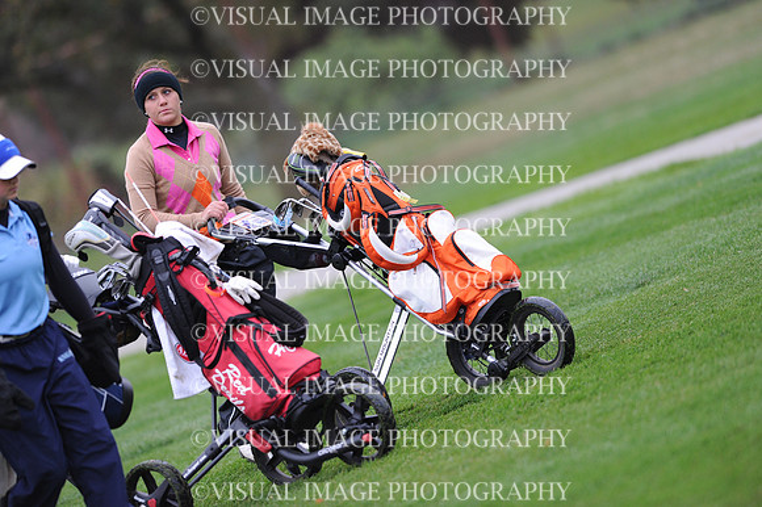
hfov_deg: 5.2
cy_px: 254
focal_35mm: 400
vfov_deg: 3.4
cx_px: 381
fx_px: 8462
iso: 1250
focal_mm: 400
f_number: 4
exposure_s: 1/2000
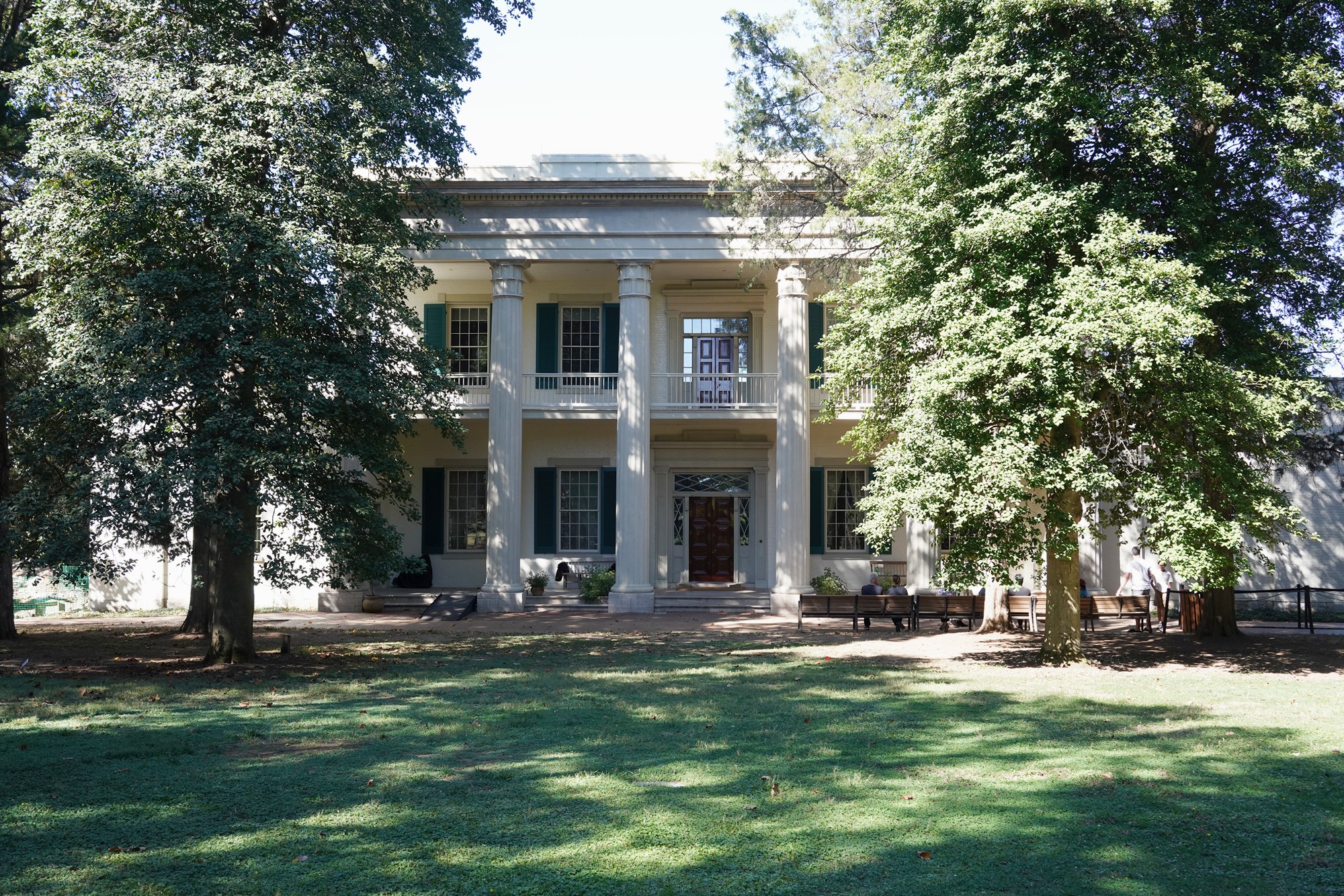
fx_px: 1307
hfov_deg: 54.4
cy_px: 448
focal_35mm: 35
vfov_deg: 37.9
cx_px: 672
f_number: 8
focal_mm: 35
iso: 800
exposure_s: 1/100
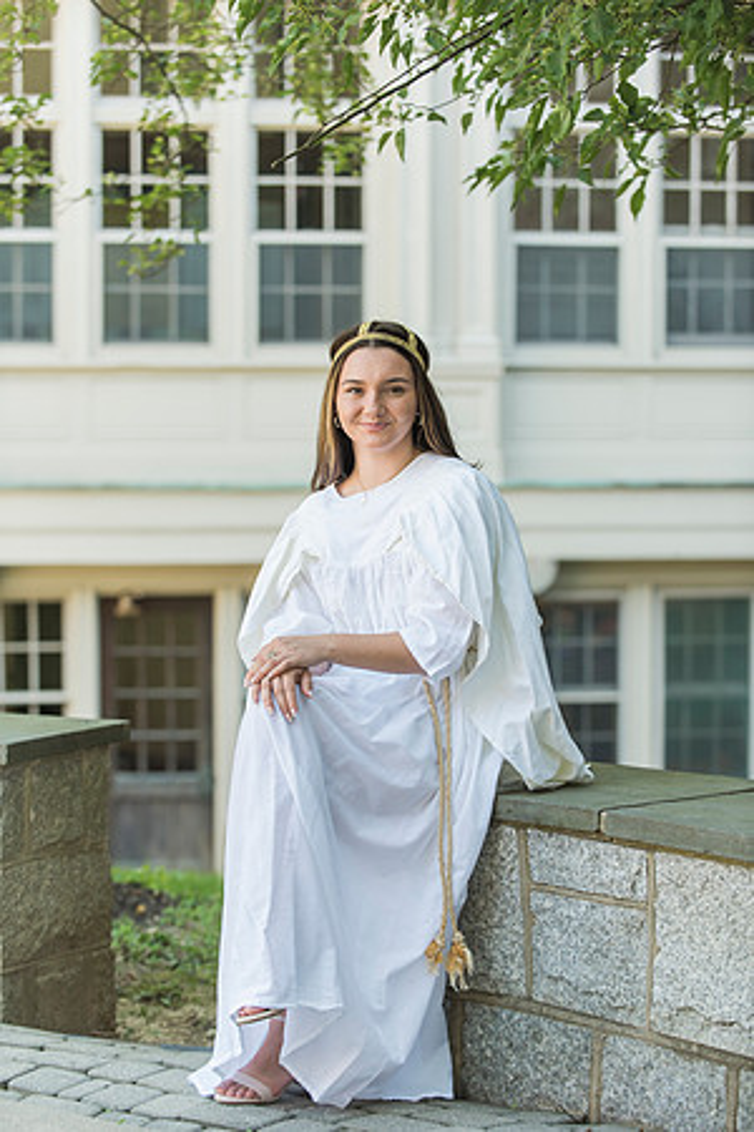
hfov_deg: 14.4
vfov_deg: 21.5
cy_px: 566
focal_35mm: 95
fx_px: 2984
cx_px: 377
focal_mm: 95
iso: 320
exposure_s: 1/160
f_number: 3.5
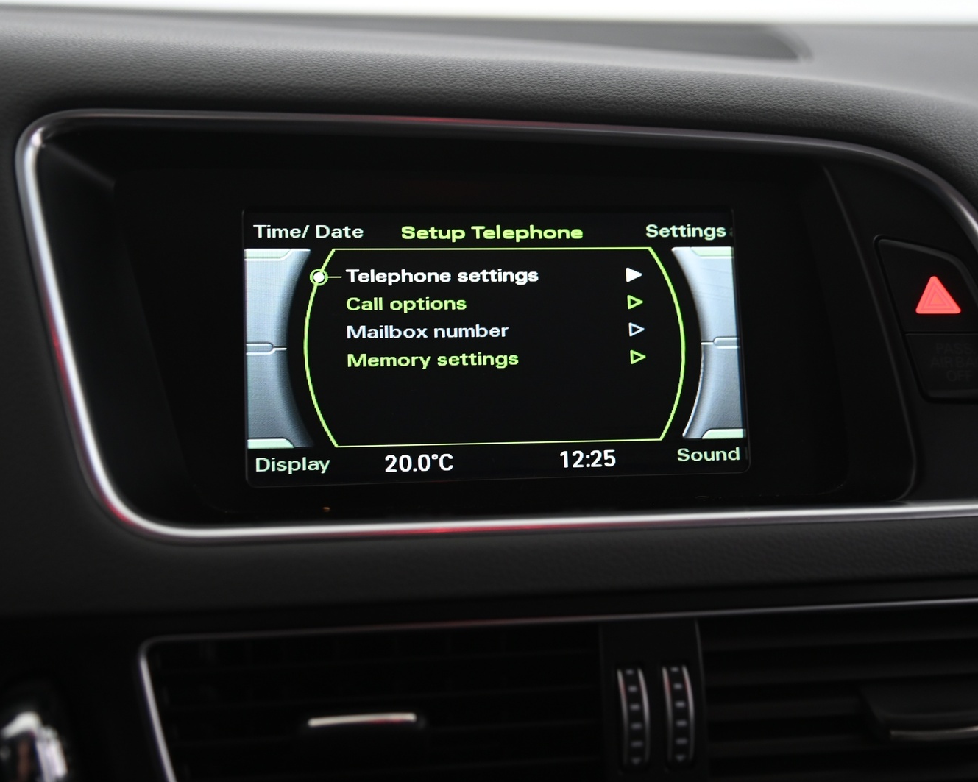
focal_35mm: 55
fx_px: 1592
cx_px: 487
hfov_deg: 34.2
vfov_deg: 27.6
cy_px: 387
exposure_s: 1/15
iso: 1000
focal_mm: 48
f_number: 4
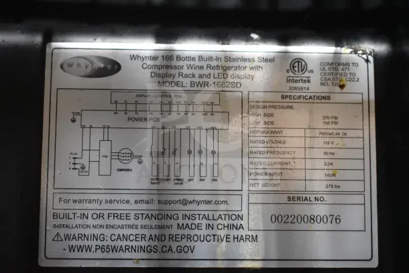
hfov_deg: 33.4
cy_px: 136
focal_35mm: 60
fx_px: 682
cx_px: 204
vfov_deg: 22.6
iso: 6400
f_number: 5
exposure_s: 1/100
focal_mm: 40
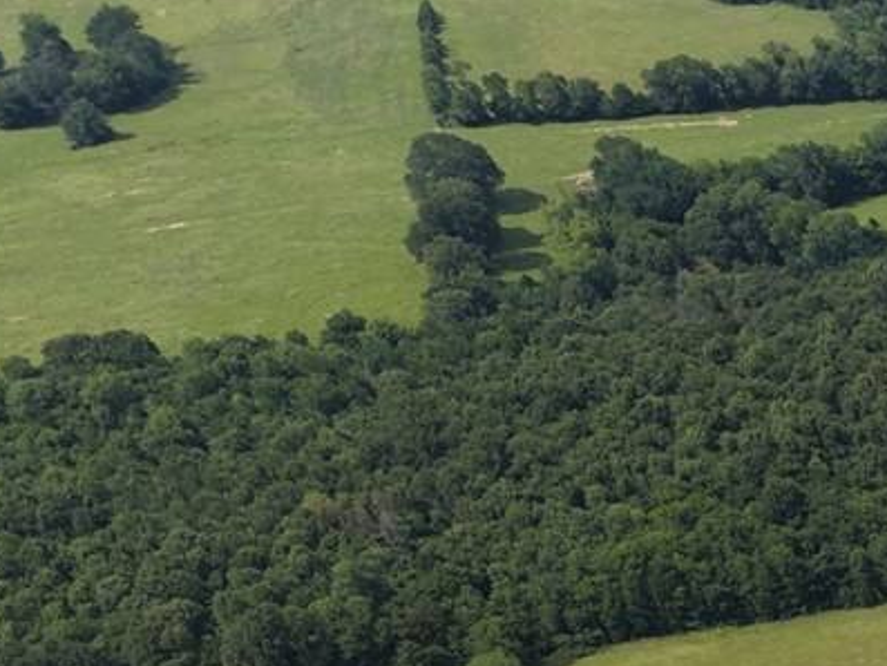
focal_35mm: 116
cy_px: 1214
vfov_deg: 11.8
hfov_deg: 13.6
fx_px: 2973
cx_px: 1935
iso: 100
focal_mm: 8.67
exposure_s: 1/2500
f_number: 1.8
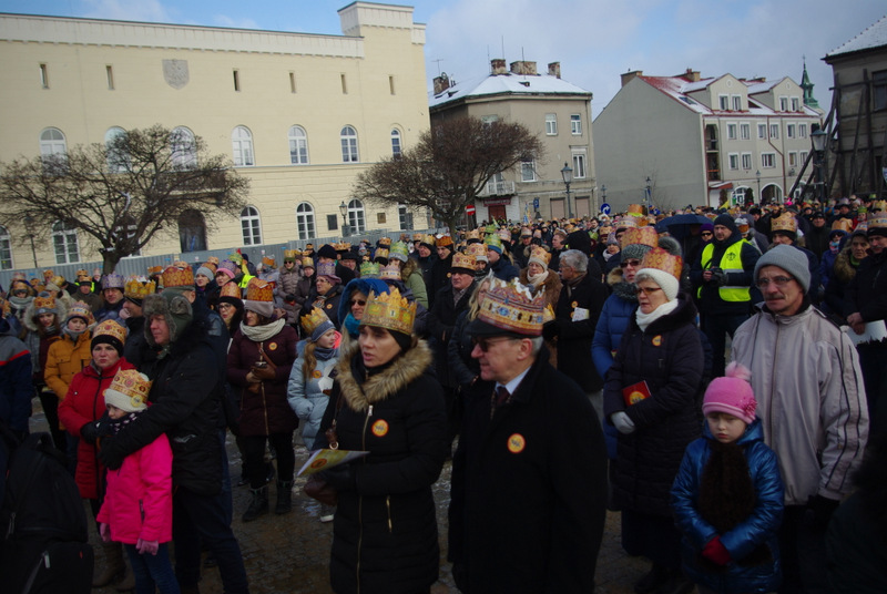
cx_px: 444
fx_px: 839
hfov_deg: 55.7
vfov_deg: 39.0
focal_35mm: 34
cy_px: 297
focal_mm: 23
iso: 140
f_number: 4
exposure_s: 1/750
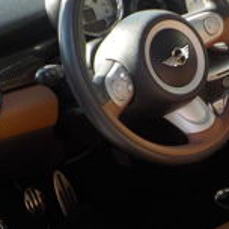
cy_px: 134
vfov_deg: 20.6
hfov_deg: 19.8
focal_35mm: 84
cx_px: 249
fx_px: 629
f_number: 3.3
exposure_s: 1/160
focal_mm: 4.1
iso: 125
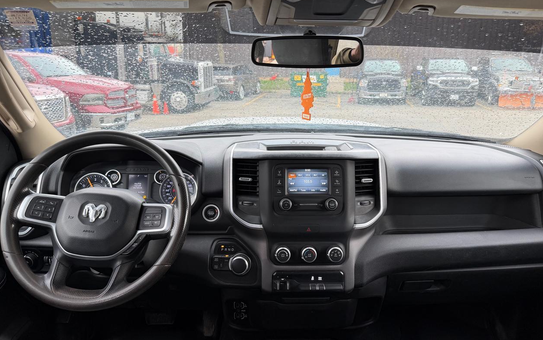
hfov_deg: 70.4
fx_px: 385
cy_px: 161
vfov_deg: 47.6
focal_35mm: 26
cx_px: 277
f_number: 1.78
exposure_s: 1/121
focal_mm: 6.76
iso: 100
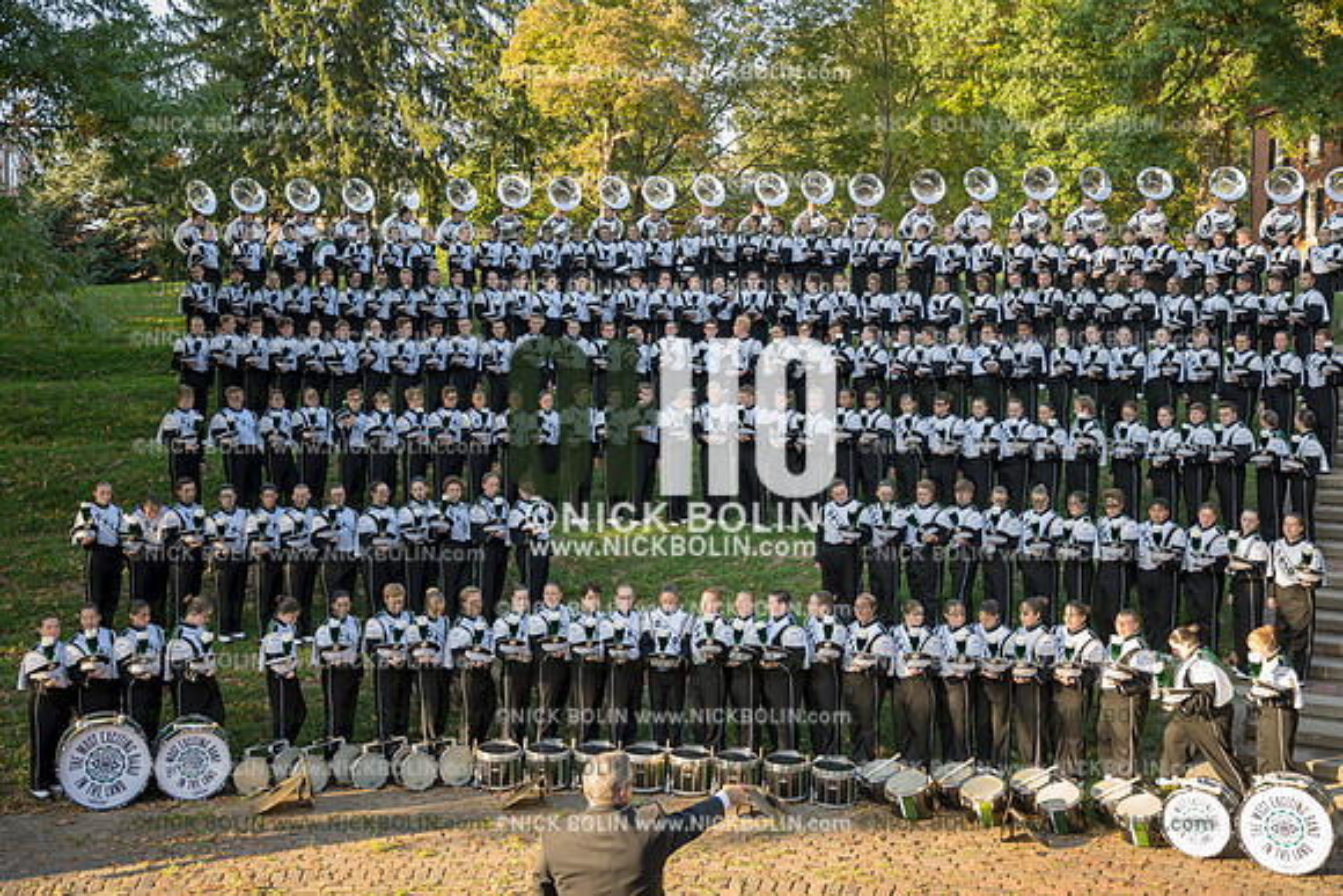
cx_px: 672
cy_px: 448
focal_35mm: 38
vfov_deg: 35.1
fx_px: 1418
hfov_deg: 50.7
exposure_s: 1/100
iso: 125
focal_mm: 38
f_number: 4
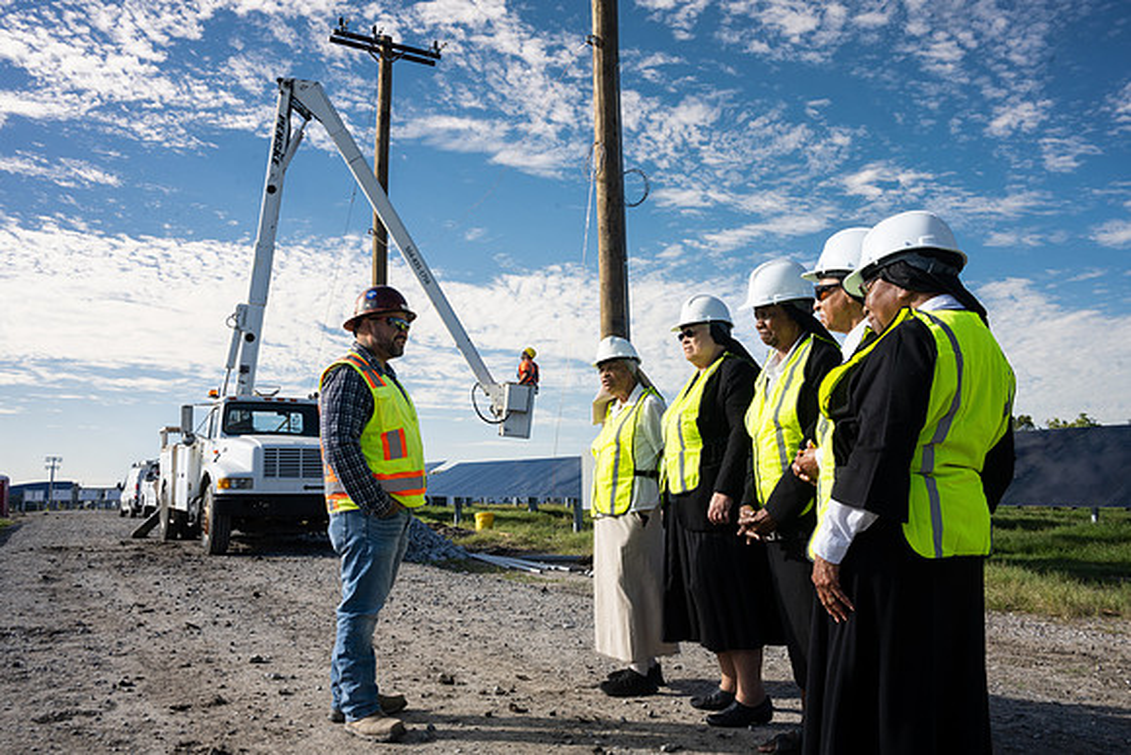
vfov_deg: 46.1
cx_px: 566
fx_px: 886
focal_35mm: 28
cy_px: 378
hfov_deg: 65.1
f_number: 16
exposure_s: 1/160
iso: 200
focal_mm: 28
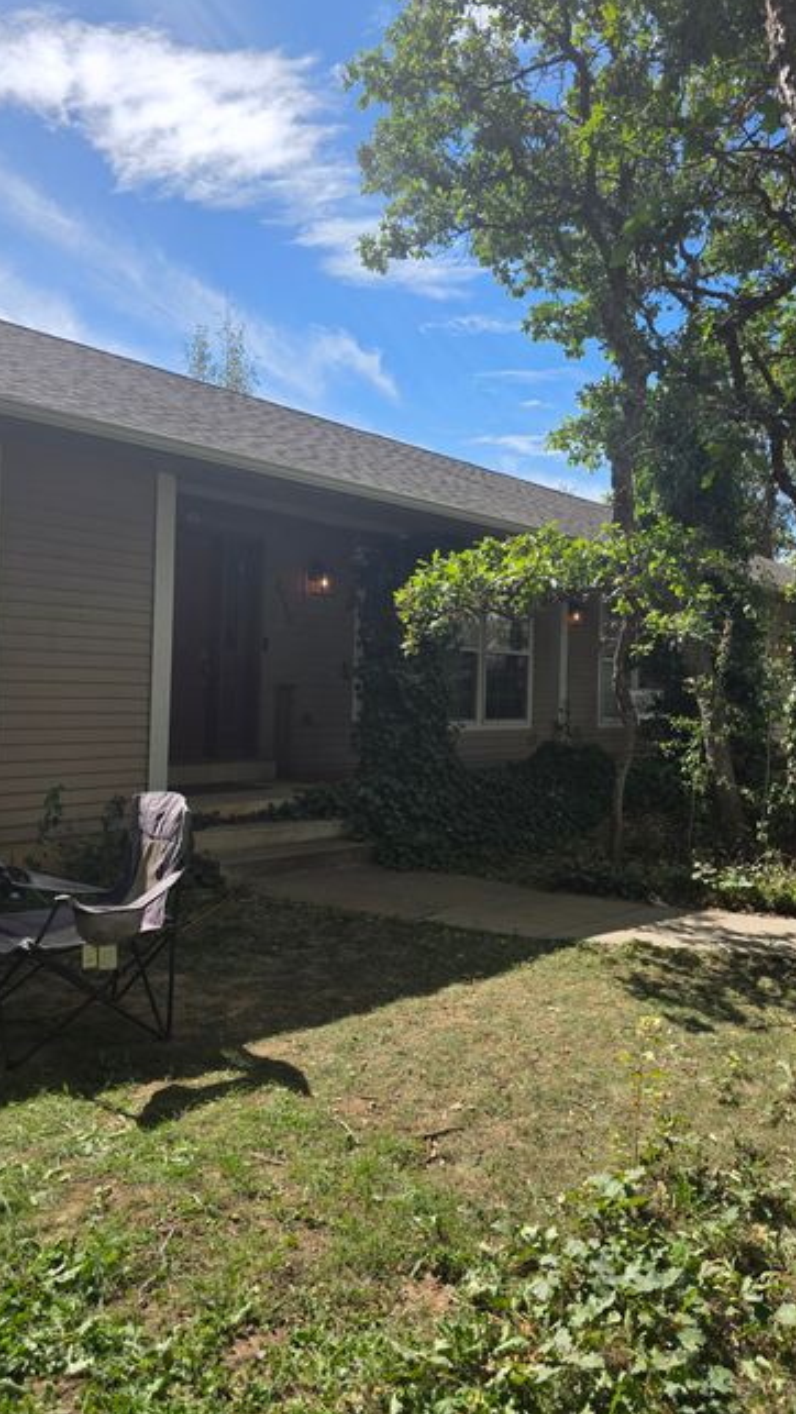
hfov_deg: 43.7
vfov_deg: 71.9
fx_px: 975
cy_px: 685
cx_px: 541
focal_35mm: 26
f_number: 1.7
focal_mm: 6.3
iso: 80
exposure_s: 1/4650
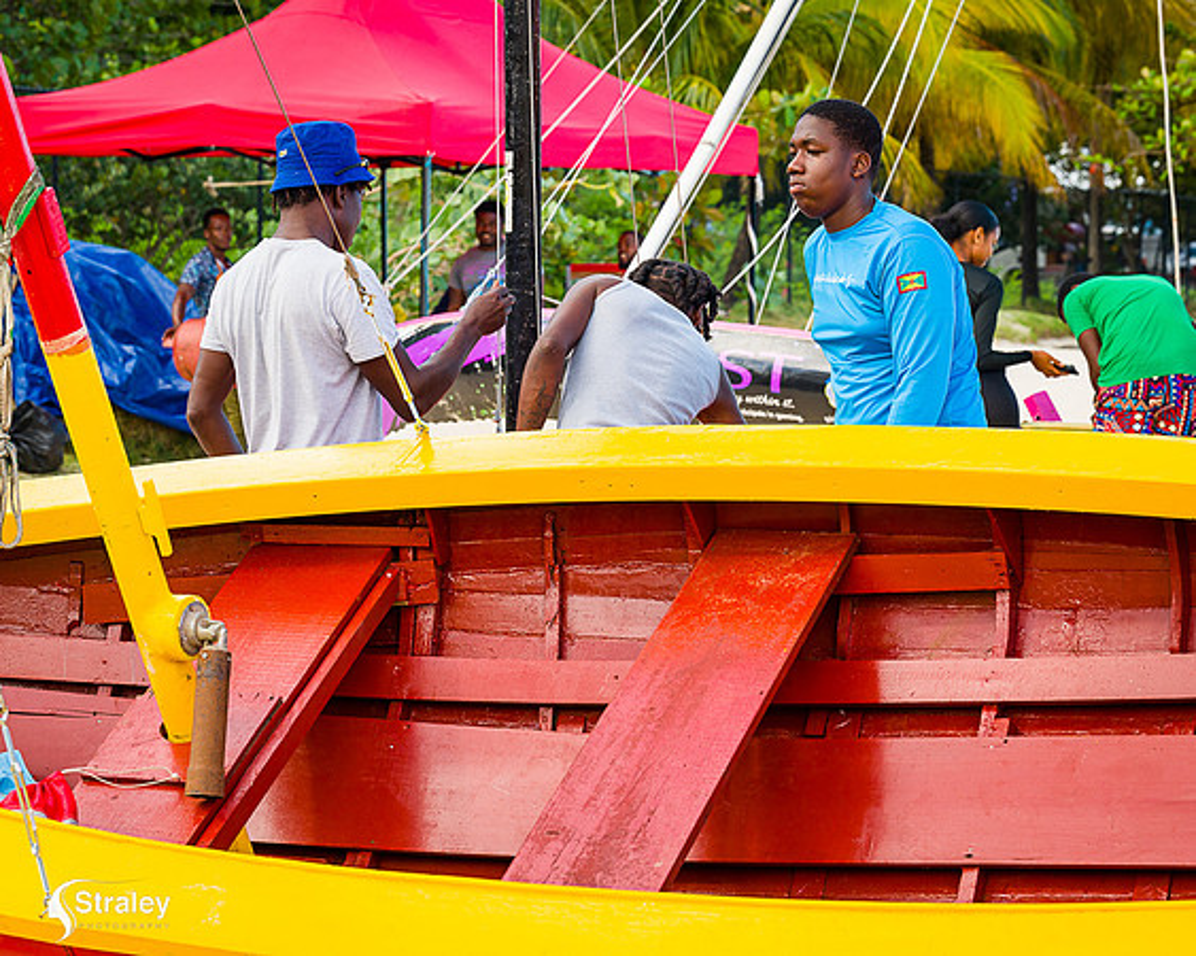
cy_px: 478
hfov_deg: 19.8
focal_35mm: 97
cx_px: 515
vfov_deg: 15.9
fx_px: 3427
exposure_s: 1/320
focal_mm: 86
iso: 450
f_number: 6.3
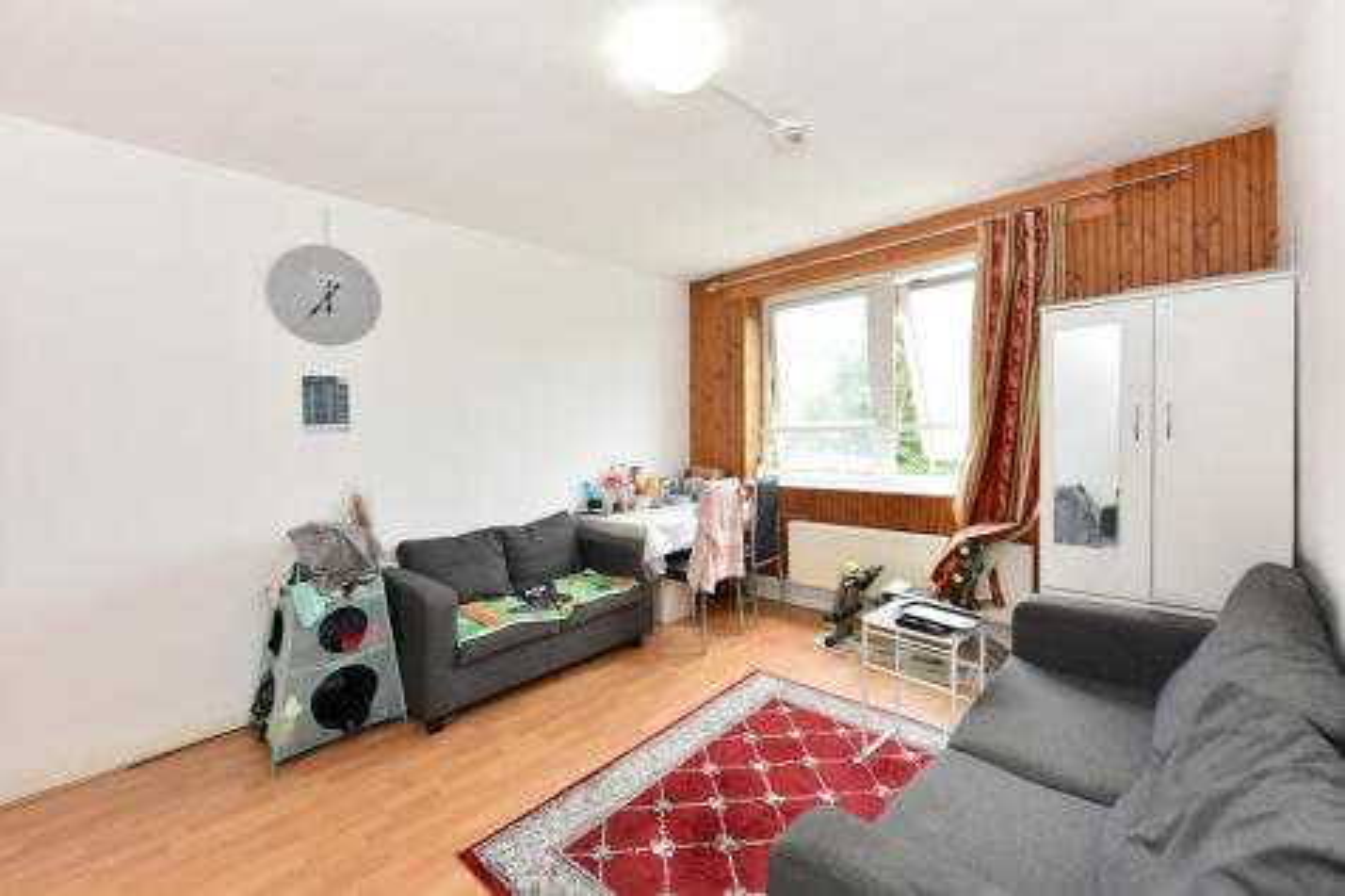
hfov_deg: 104.3
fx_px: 523
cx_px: 672
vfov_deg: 81.2
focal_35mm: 14
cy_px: 448
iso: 400
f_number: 8
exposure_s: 1/15
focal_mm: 14
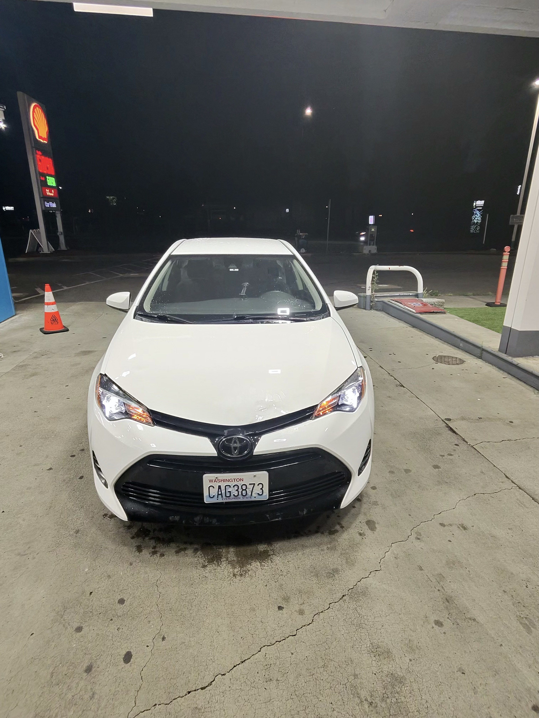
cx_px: 270
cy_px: 359
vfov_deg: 106.2
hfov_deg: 89.9
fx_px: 270
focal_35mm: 13
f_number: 2.2
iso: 79
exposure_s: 1/59.9
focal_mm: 2.24
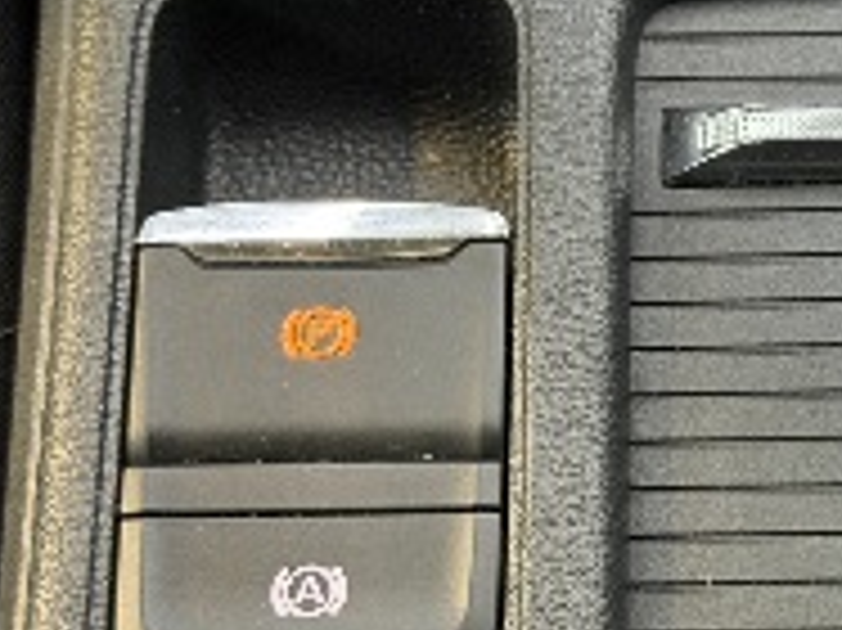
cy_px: 297
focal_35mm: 107
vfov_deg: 13.8
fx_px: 2601
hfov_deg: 17.9
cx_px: 865
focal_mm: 6.76
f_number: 1.78
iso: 800
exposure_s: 1/27
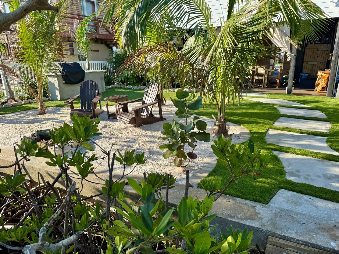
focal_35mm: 24
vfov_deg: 56.8
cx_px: 170
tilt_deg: -17.6
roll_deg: +0.1
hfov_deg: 71.6
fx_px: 235
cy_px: 127
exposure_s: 1/1366
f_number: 1.78
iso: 80
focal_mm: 6.76
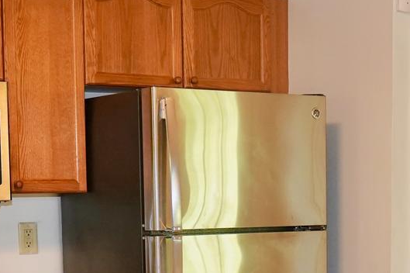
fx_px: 1058
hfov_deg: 21.5
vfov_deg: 14.0
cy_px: 366
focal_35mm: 93
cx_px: 360
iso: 1600
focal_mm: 24
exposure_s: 1/160
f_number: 2.8
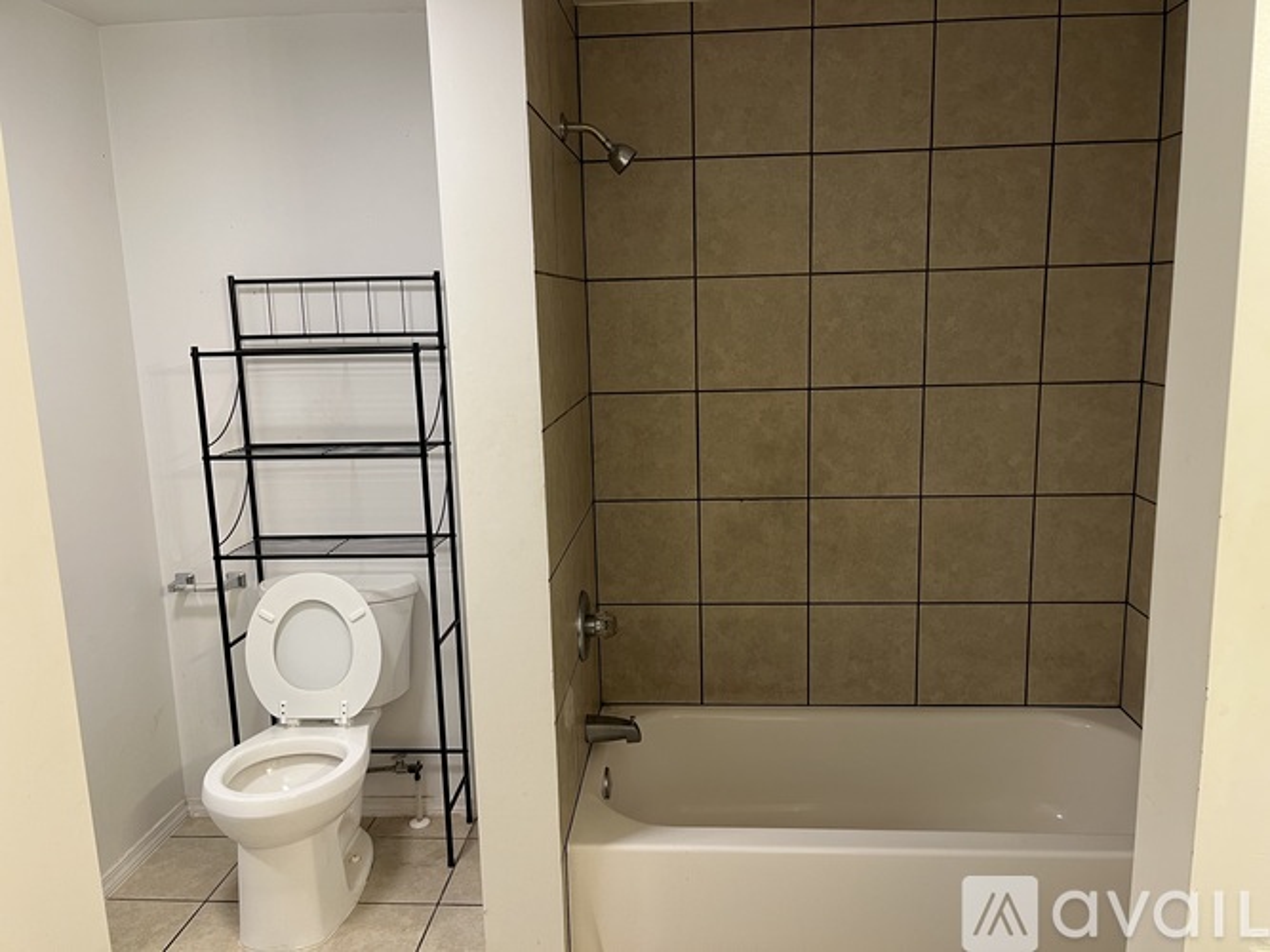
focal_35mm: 26
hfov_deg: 67.3
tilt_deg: -10.4
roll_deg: +1.9
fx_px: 954
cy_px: 476
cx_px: 635
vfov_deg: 53.0
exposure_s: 1/60
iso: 80
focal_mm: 5.1
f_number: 1.6
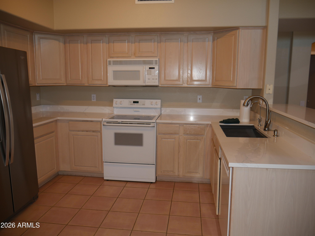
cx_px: 158
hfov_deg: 63.4
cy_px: 118
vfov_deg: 49.8
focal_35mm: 28
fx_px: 255
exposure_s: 1/60
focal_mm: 14
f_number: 3.5
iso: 200
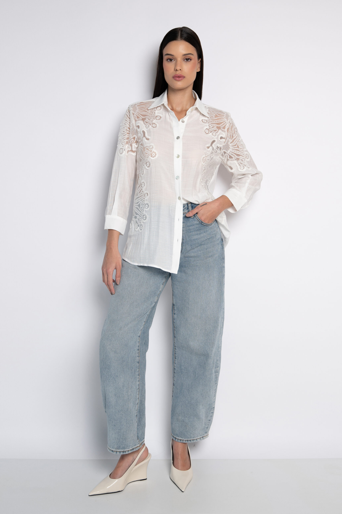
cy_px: 257
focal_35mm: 44
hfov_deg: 30.5
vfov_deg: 44.5
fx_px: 628
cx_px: 171
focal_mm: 44
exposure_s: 1/125
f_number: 5
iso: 320
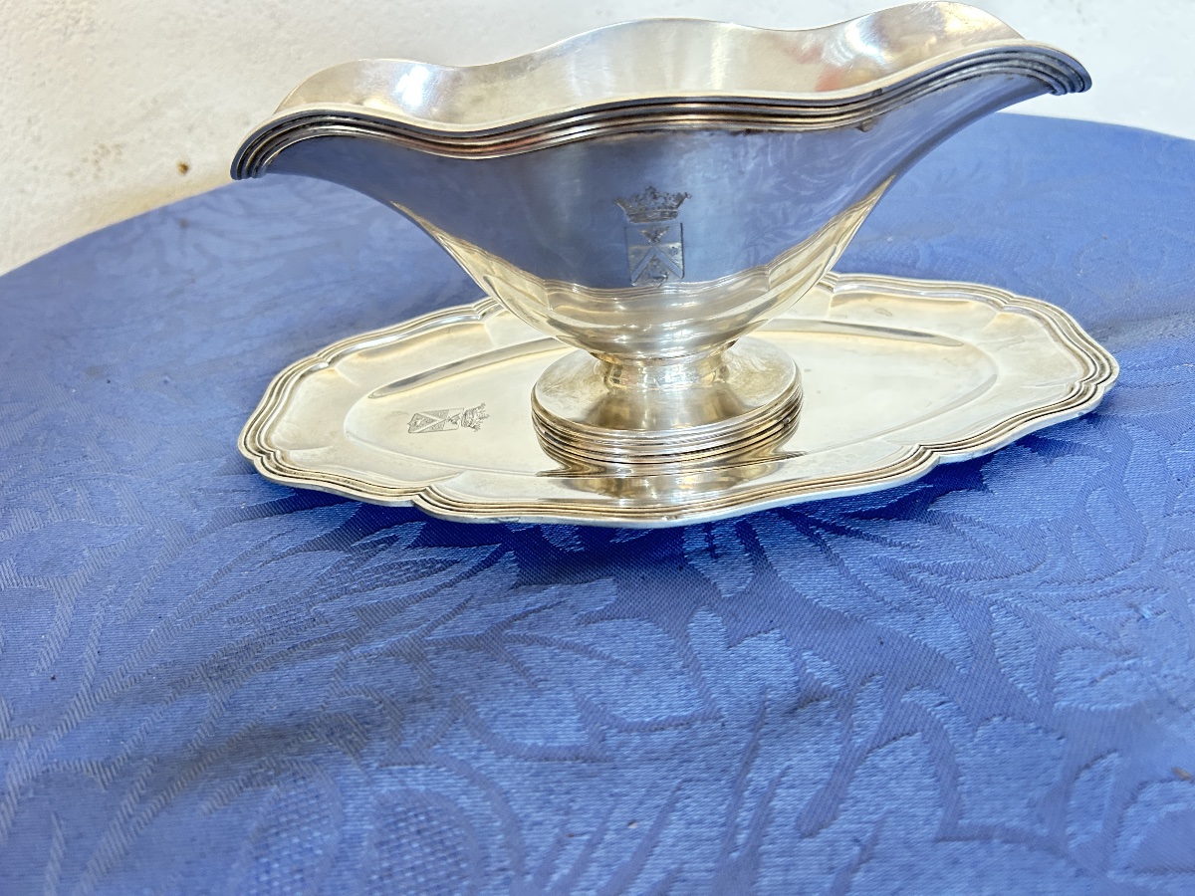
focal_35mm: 26
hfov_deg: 67.3
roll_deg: +7.8
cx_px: 598
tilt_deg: -34.5
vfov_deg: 53.1
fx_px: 898
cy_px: 448
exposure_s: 1/60
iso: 320
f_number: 1.5
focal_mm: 5.7
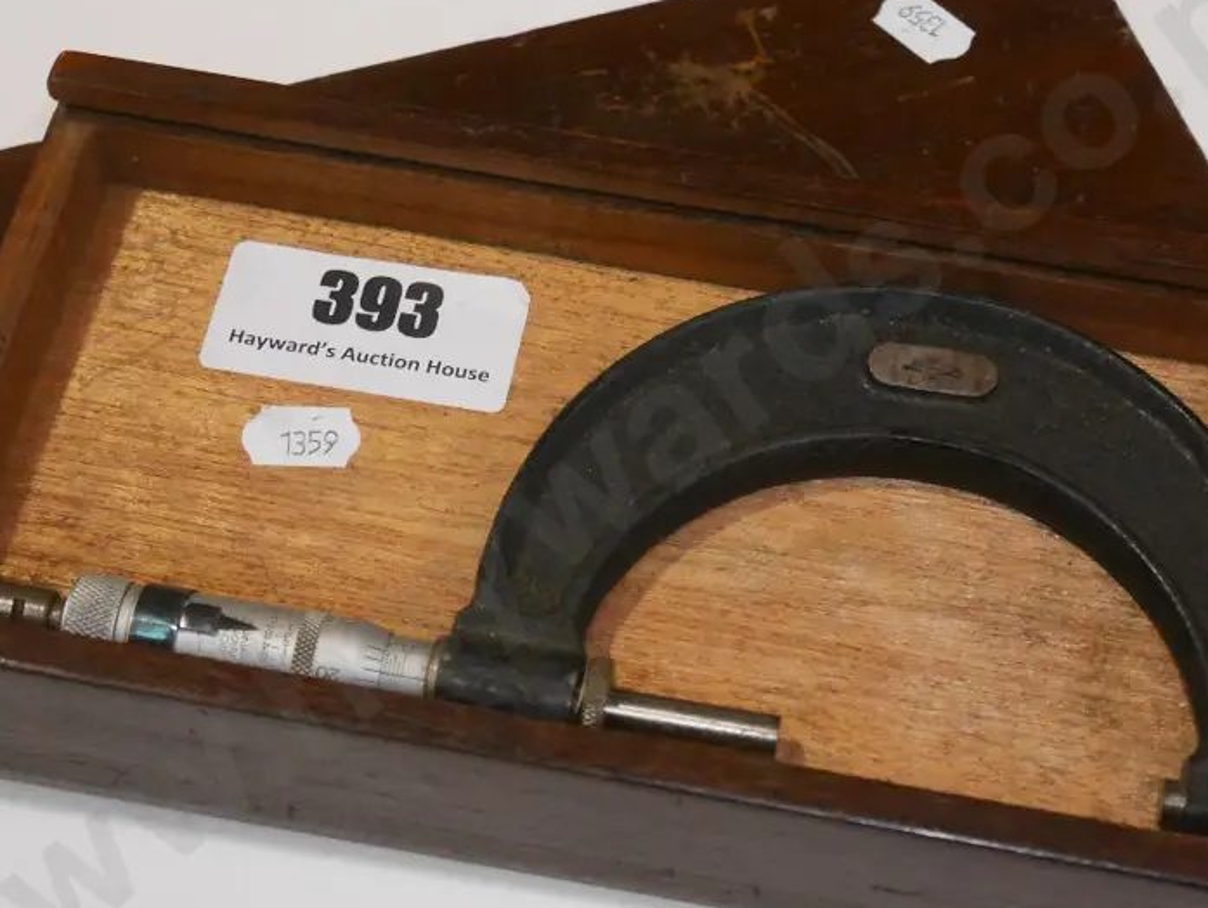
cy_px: 479
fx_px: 3283
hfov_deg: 20.8
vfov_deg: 15.7
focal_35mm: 94
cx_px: 610
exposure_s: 1/125
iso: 3200
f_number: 5.6
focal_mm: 32
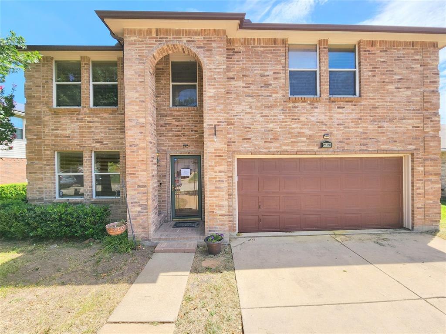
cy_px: 167
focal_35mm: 13
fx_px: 167
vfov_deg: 89.9
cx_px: 223
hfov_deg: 106.2
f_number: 2.2
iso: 50
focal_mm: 2.2
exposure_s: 1/1269
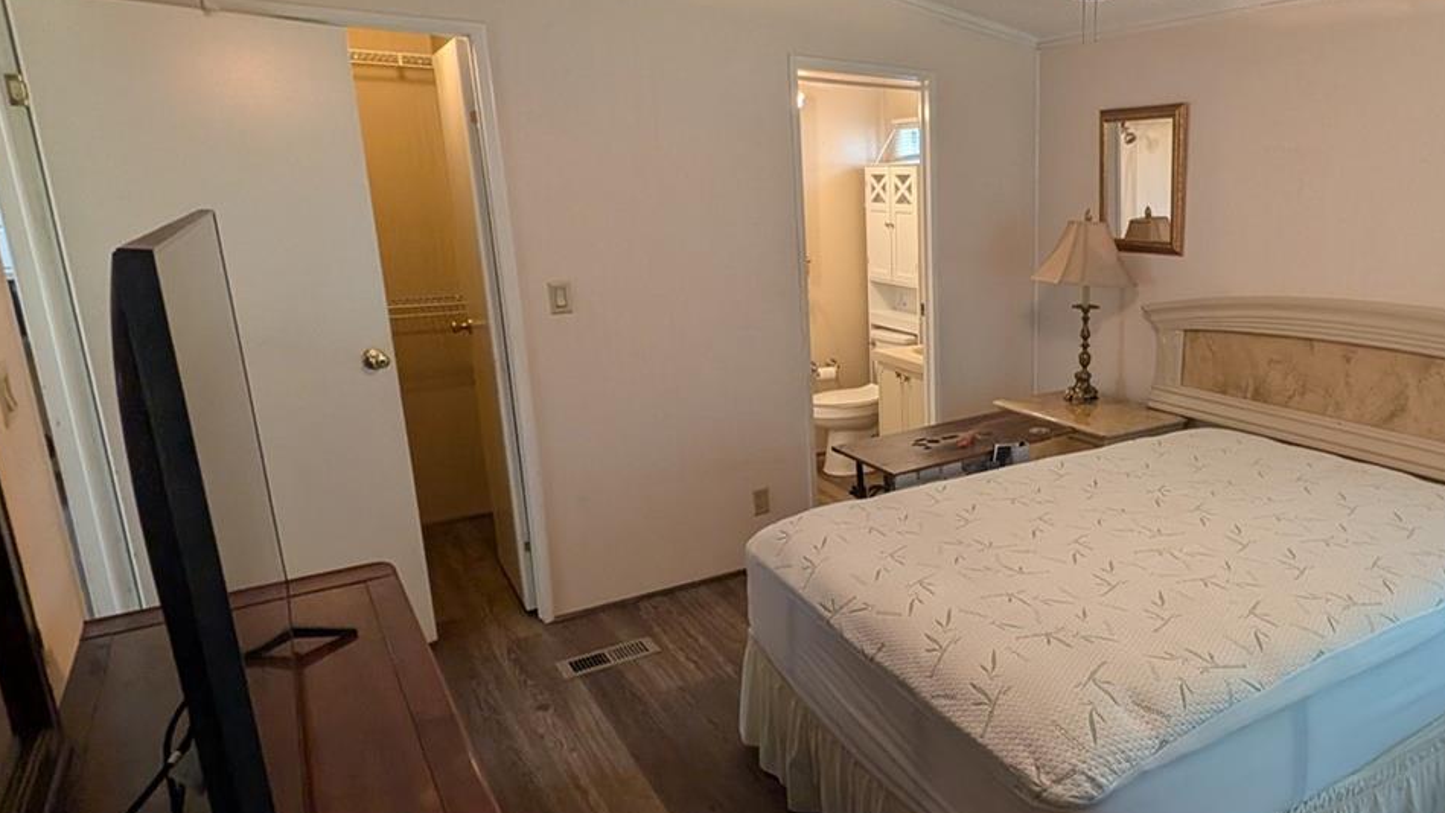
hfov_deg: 76.4
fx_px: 843
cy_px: 410
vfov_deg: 51.5
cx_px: 1049
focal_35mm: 22
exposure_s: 1/120
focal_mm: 2.02
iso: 83
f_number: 1.7
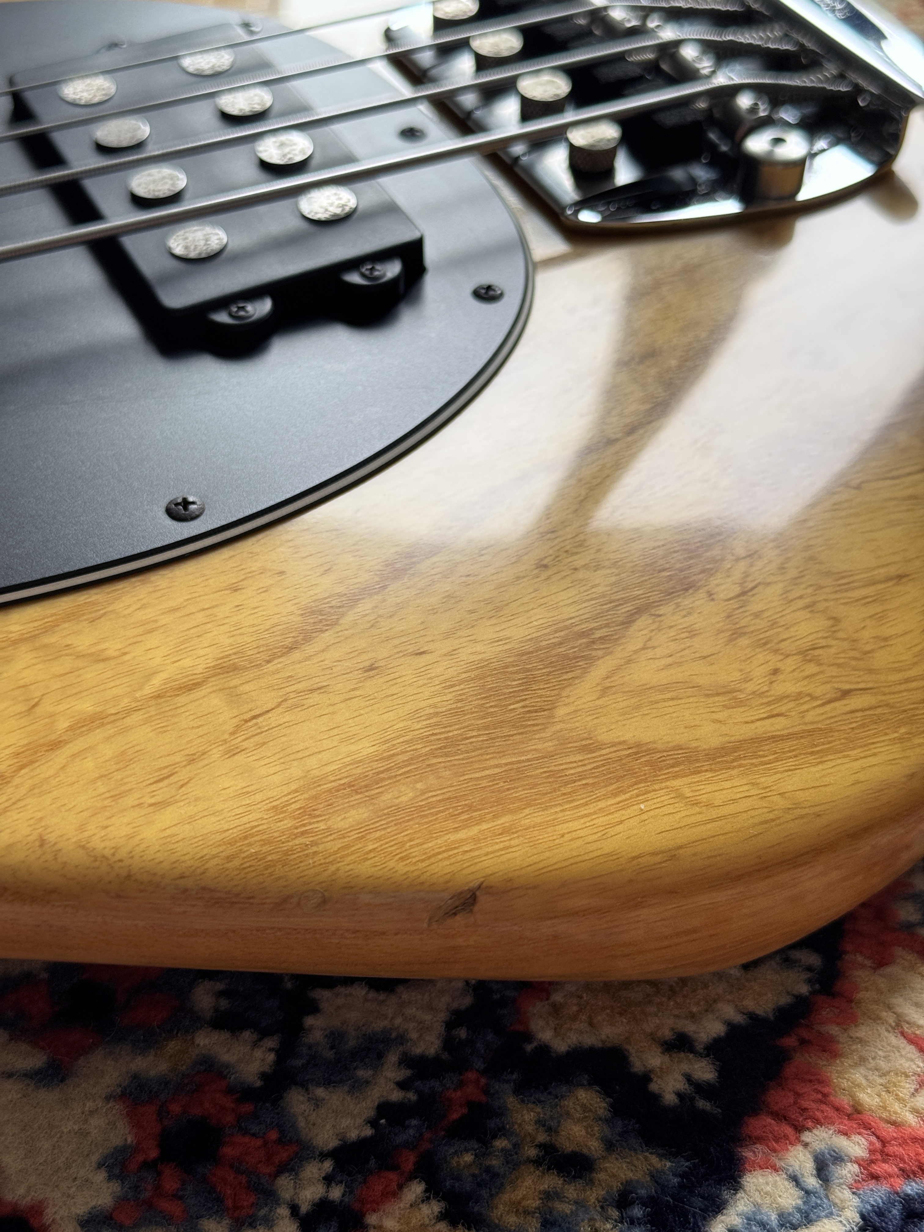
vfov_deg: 39.7
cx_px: 462
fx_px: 1708
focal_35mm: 48
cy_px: 616
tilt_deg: -42.6
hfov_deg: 30.3
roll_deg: -2.1
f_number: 1.78
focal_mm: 6.76
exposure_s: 1/68
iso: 100
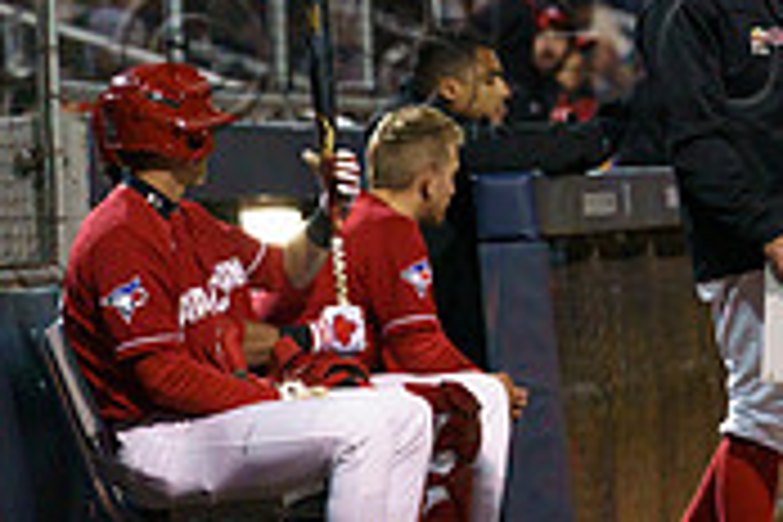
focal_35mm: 636
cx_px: 1206
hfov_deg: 3.2
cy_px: 11
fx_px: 13832
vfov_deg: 2.2
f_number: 3.2
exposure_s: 1/1000
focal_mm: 191
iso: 2000
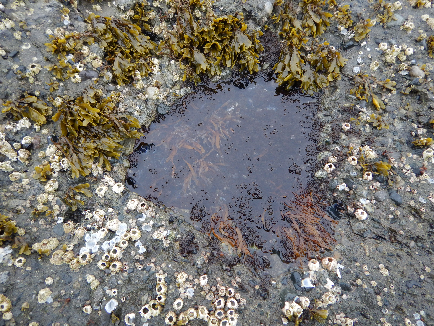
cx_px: 217
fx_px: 301
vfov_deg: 56.8
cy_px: 163
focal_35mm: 24
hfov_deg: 71.6
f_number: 2.8
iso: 125
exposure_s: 1/100
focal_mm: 4.3
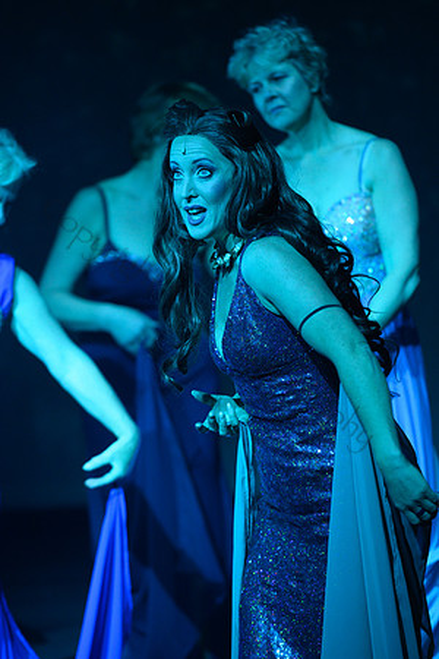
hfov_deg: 7.0
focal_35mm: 195
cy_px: 330
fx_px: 3567
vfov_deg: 10.5
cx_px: 220
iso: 1250
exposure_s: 1/160
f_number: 3.5
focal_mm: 195
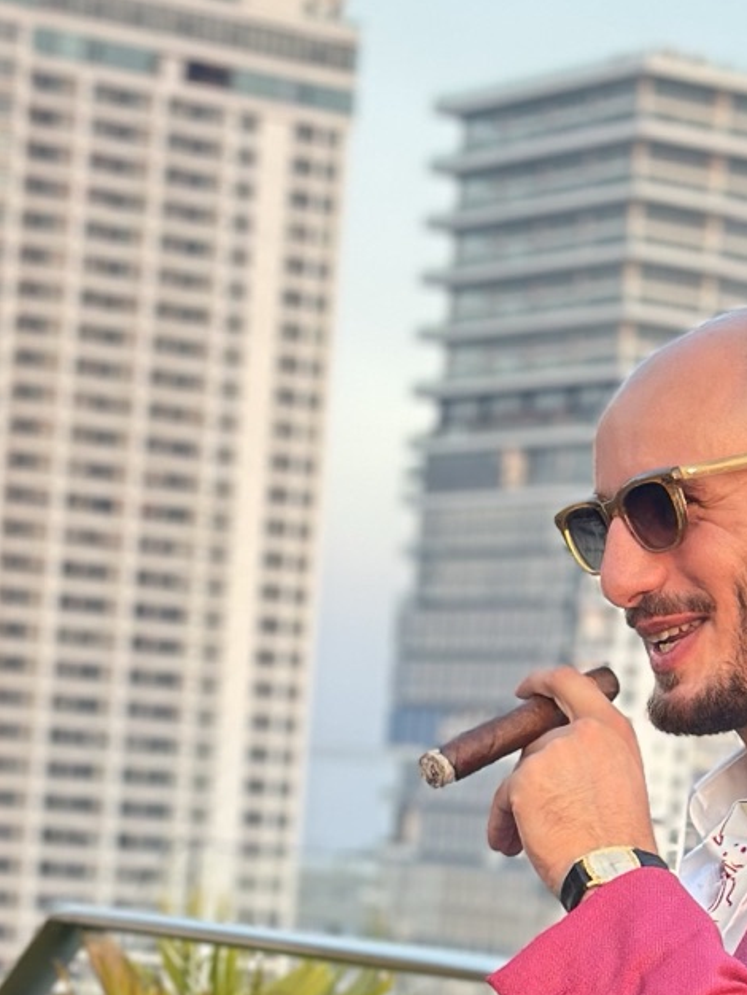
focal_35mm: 138
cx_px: 660
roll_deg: -5.2
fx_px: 3968
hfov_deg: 10.7
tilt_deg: -2.4
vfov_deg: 14.1
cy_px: 989
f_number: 1.78
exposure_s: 1/206
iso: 80
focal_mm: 6.86
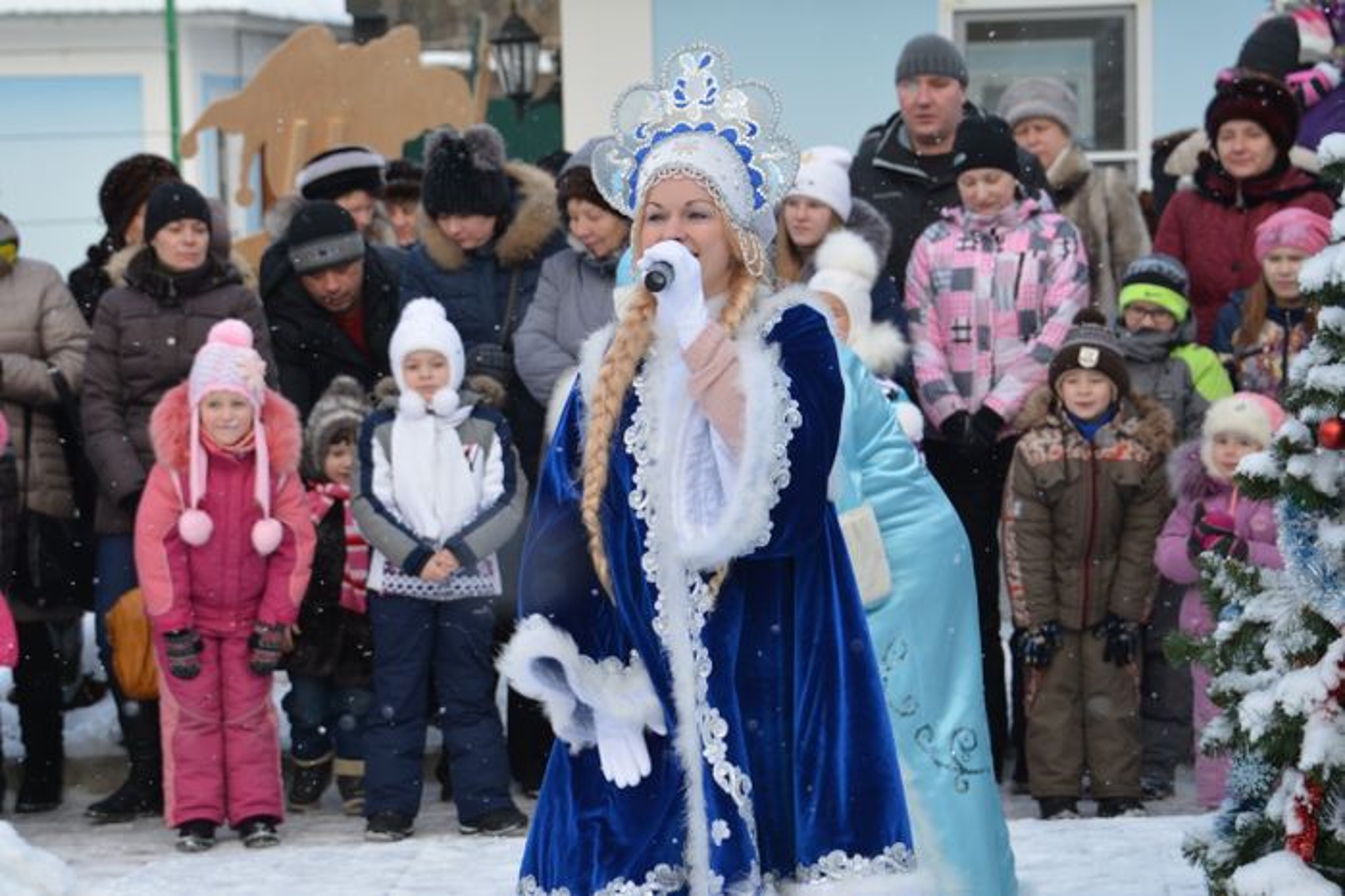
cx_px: 672
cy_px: 448
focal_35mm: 138
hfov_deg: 14.9
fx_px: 5155
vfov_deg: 9.9
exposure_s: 1/400
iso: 400
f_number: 5.3
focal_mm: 92
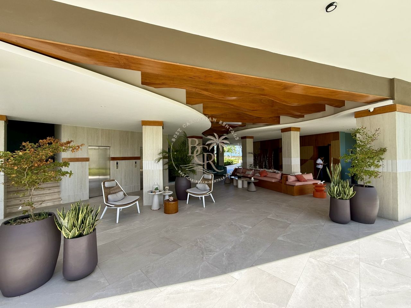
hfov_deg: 102.1
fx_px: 166
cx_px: 206
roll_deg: +1.6
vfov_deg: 85.7
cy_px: 154
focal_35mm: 14
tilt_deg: +1.3
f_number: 2.2
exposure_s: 1/465
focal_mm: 2.22
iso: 50
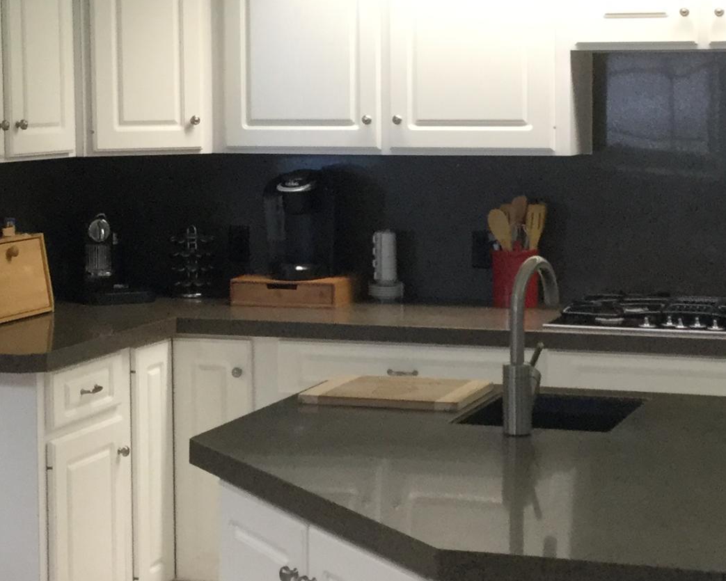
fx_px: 1870
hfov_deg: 22.0
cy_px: 233
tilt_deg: -4.6
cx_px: 397
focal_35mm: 87
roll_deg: -0.6
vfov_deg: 17.7
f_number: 2.4
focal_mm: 3.3
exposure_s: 1/30
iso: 64
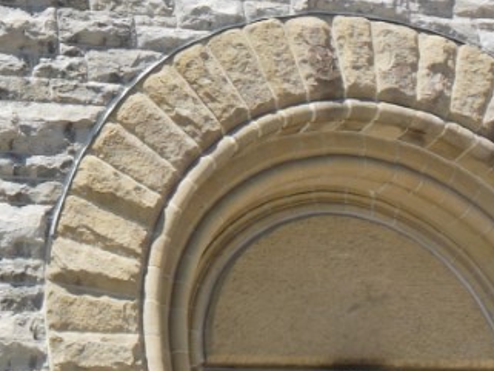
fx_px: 1956
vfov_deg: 10.7
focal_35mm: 137
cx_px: -135
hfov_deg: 13.9
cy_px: -52
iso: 125
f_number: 3.8
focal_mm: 7.7
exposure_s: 1/500
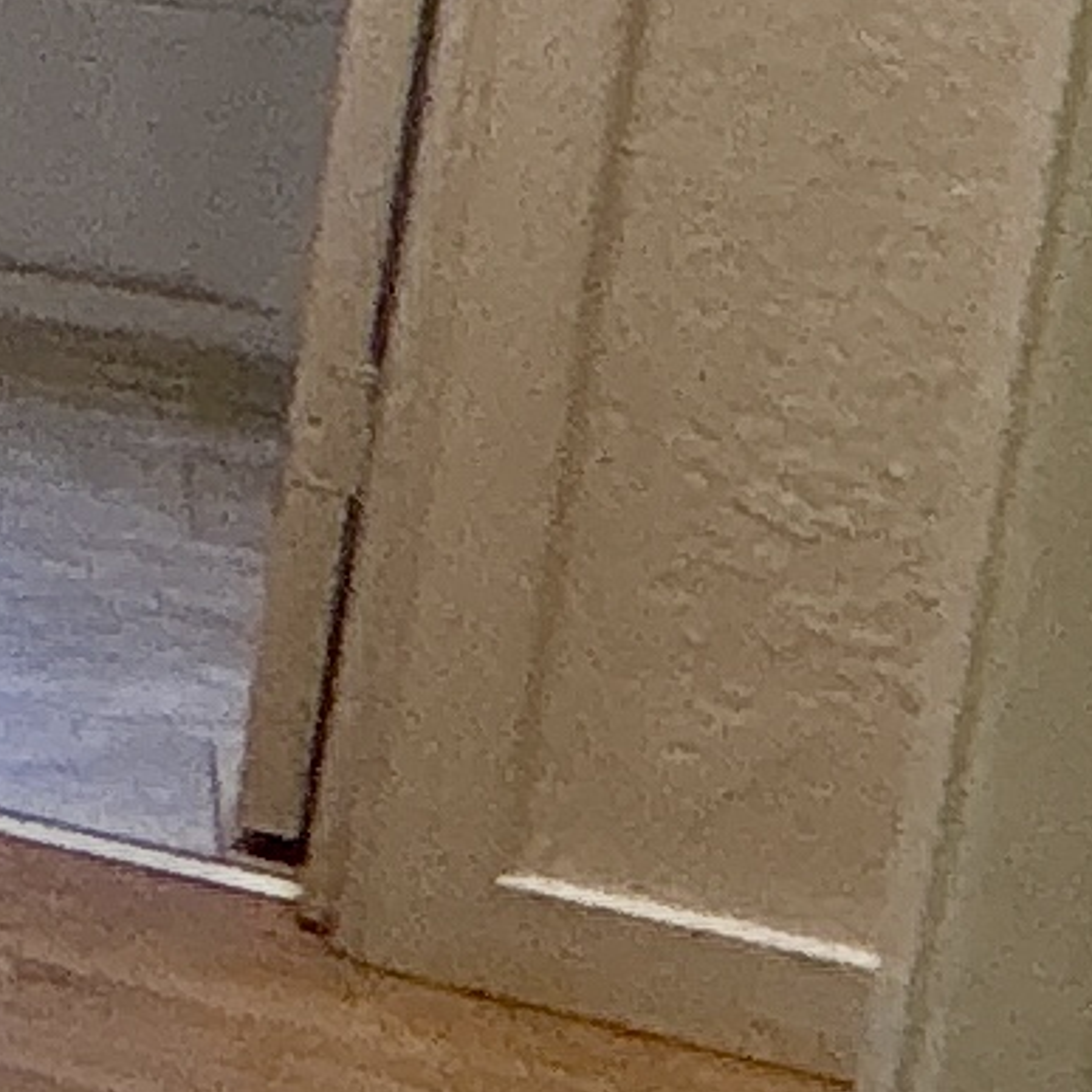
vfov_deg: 12.7
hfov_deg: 6.5
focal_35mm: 129
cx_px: -4289
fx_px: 4604
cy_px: -641
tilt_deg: -6.1
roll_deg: -1.8
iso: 200
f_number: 2.2
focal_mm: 2.22
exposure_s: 1/120
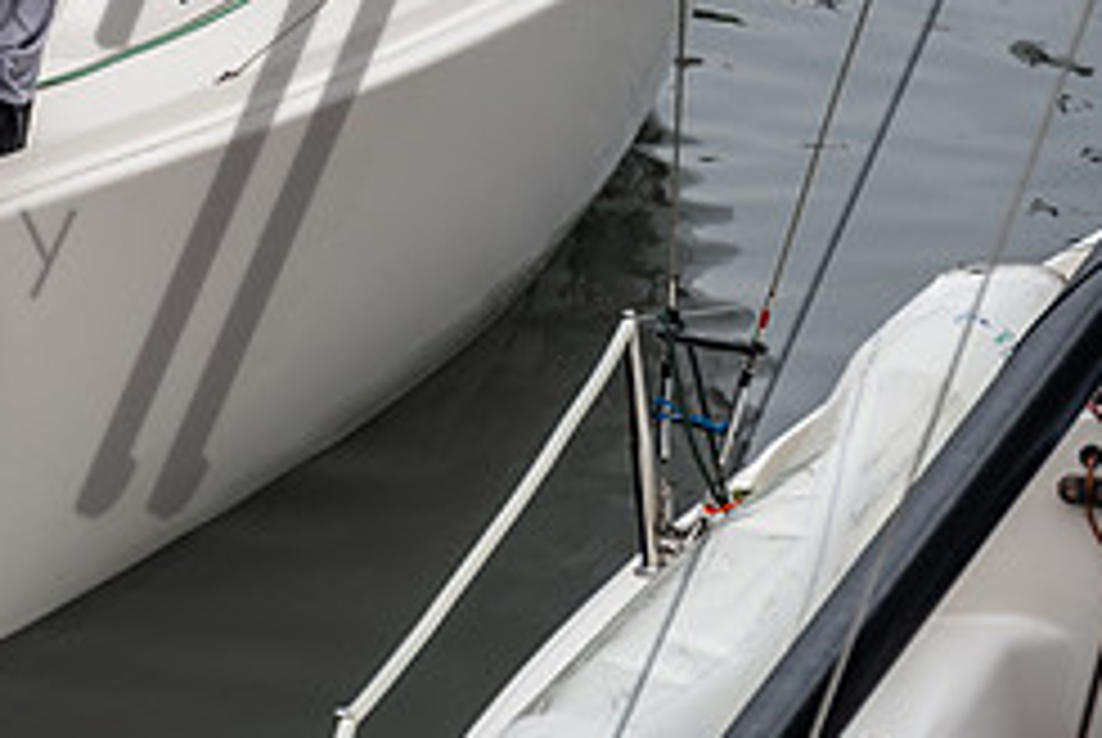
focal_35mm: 319
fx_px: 9776
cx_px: -121
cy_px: -106
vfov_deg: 4.3
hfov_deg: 6.4
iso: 400
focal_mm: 135
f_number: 6.3
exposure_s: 1/800
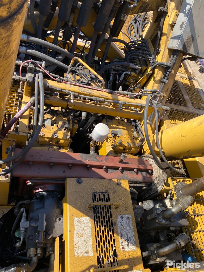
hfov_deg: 53.1
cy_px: 136
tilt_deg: -50.3
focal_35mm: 26
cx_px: 102
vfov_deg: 67.3
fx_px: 204
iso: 32
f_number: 1.8
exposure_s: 1/1007
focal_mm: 4.25
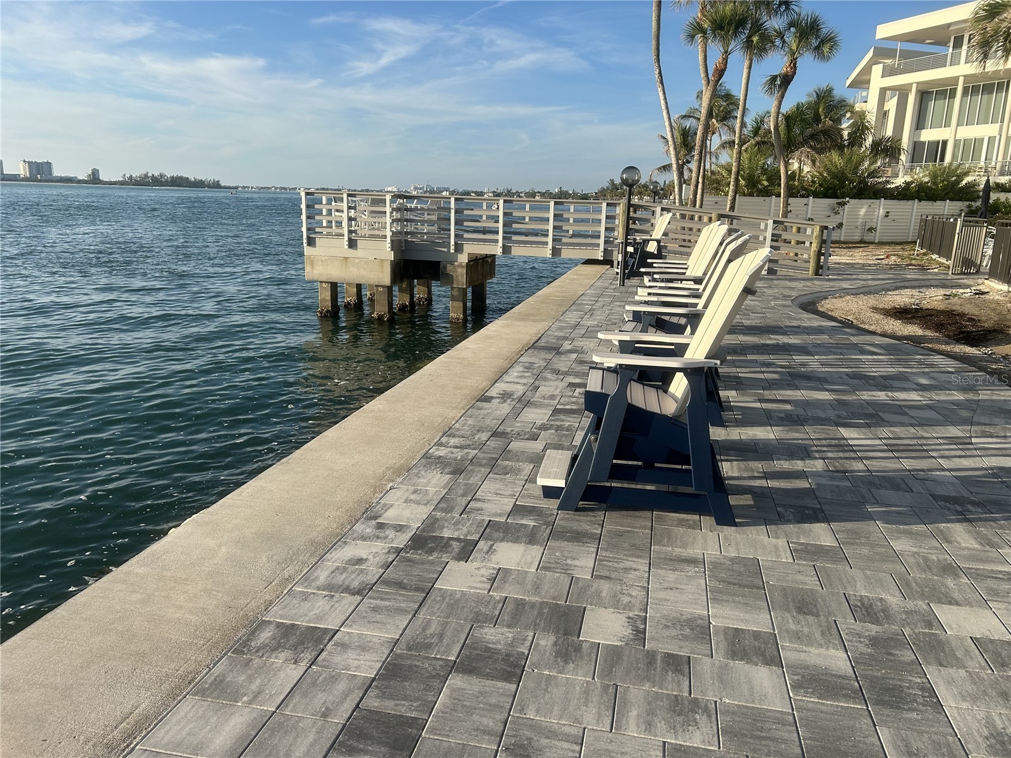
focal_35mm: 26
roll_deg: -1.4
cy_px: 379
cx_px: 506
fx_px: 759
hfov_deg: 67.3
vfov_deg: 53.1
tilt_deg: -13.7
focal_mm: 5.7
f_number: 1.5
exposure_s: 1/2632
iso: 50
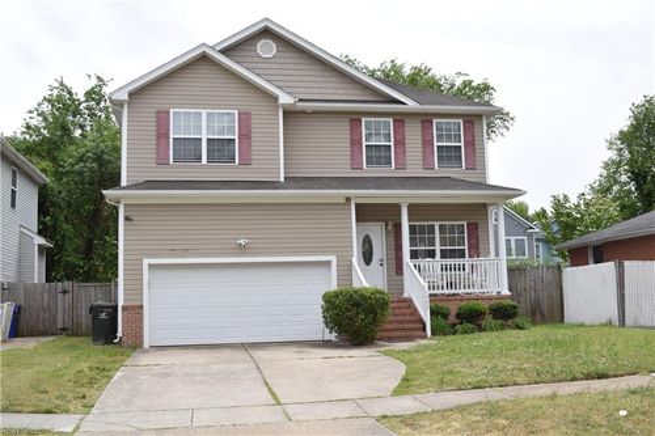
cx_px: 328
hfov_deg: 46.4
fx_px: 764
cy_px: 218
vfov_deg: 31.9
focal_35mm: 42
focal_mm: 28
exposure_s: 1/400
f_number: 10
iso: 200
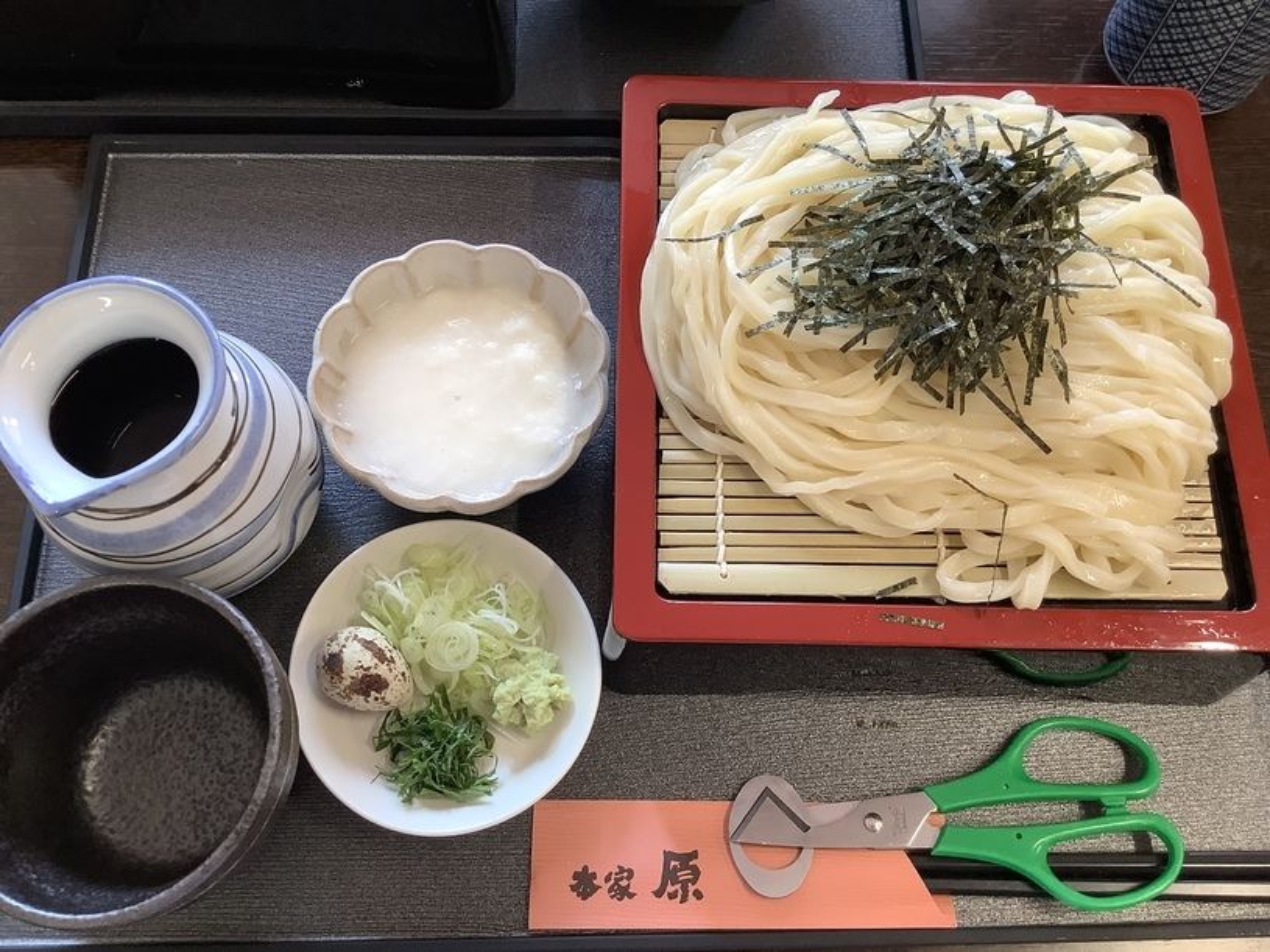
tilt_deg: -68.9
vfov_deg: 45.4
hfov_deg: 58.4
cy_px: 476
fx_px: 1137
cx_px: 635
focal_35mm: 31
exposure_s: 1/60
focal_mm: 3.3
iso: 100
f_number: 2.4
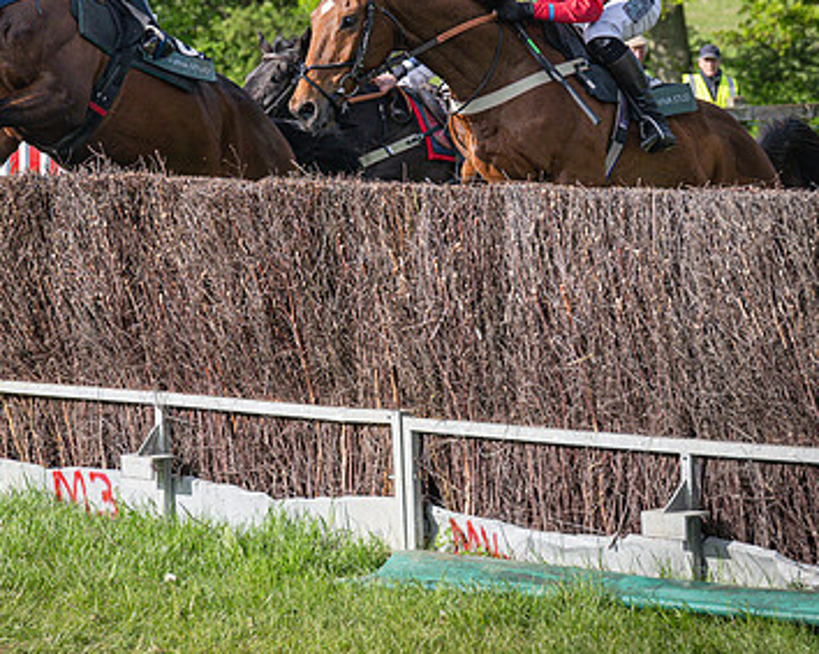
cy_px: 185
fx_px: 4241
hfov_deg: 11.0
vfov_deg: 8.8
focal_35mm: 175
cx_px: 268
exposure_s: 1/4000
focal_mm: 78
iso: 400
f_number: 4
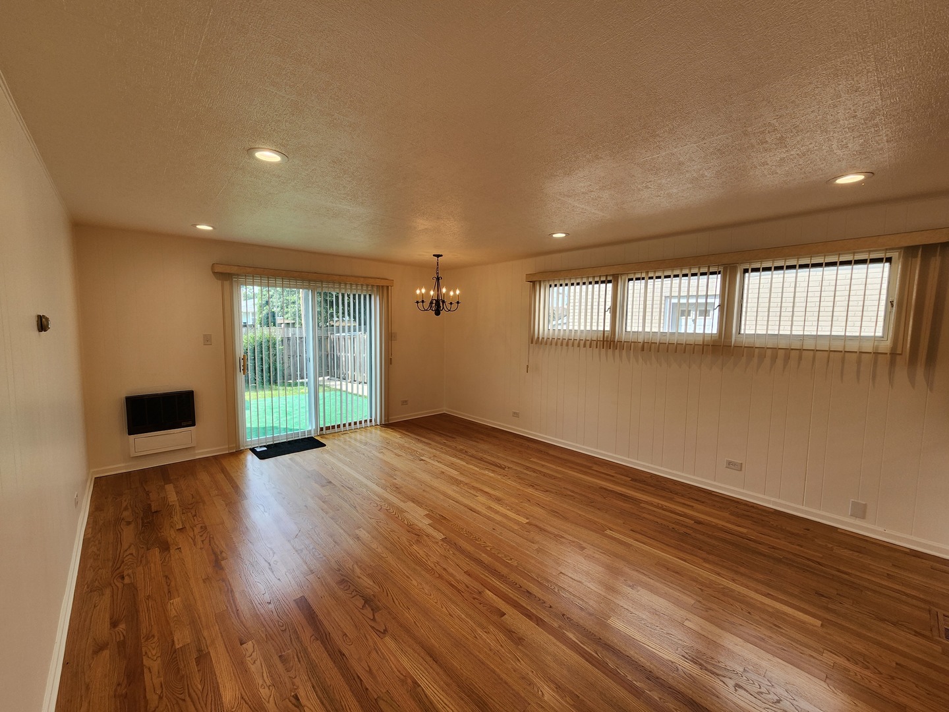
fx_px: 356
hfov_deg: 106.2
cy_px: 356
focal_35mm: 13
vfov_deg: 89.9
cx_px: 474
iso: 50
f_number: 2.2
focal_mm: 2.2
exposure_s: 1/127
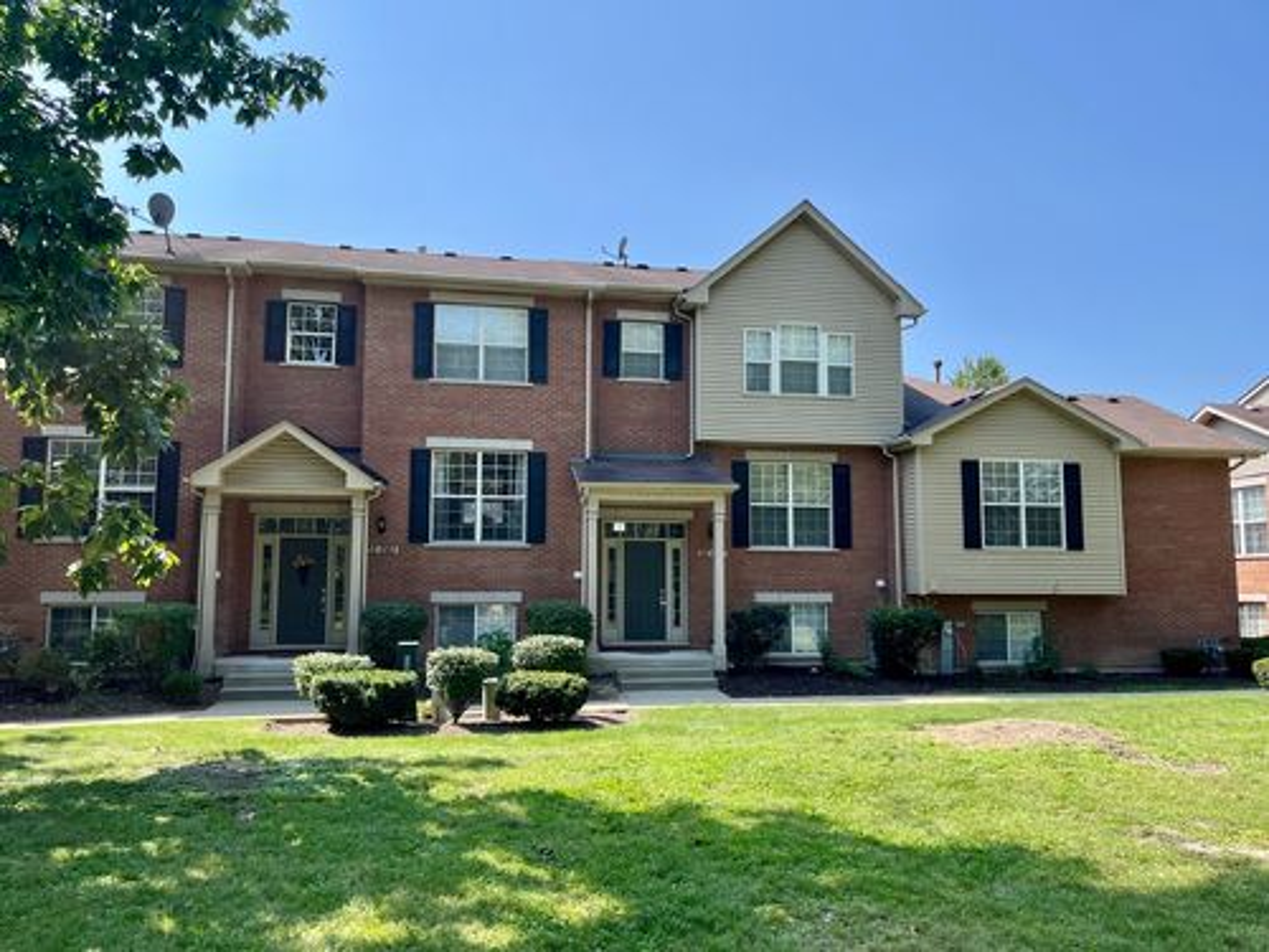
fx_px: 953
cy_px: 476
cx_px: 634
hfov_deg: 67.3
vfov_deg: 53.1
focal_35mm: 26
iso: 50
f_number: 1.6
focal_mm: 5.1
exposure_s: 1/2101
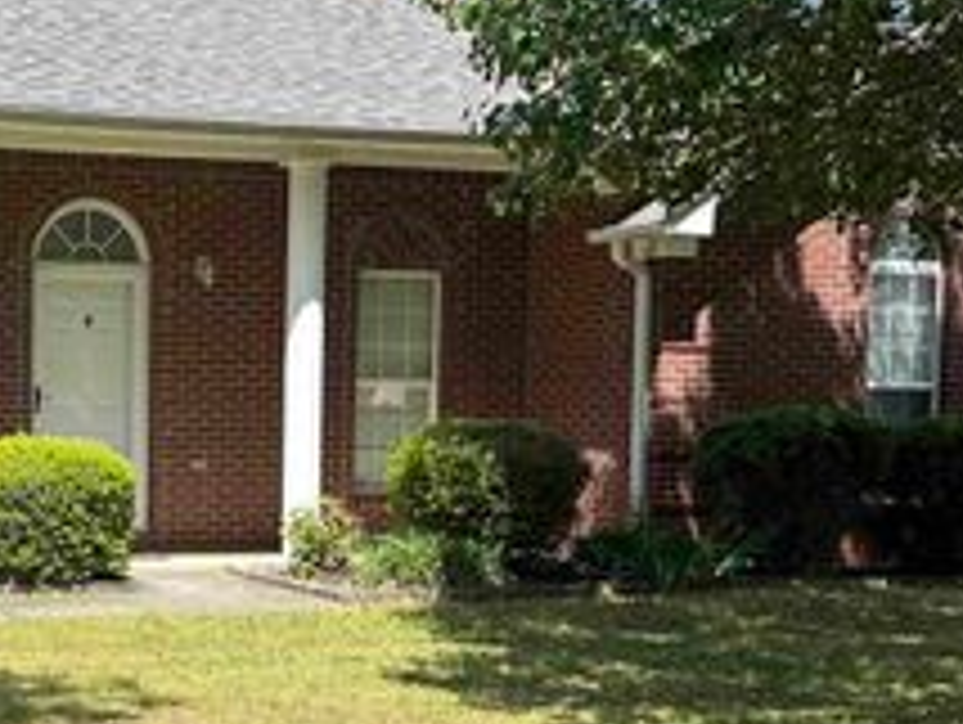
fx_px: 1560
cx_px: -72
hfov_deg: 30.9
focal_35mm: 56
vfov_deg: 26.0
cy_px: 488
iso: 80
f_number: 1.78
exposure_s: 1/1779
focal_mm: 6.86
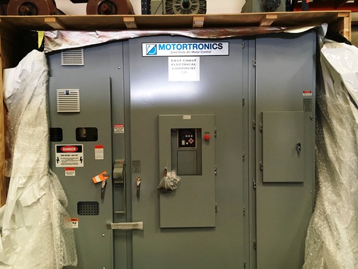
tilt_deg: -2.3
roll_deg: +0.7
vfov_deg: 48.2
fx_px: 300
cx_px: 179
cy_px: 134
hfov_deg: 61.7
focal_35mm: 29
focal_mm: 4.15
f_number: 2.2
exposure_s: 1/30
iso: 64
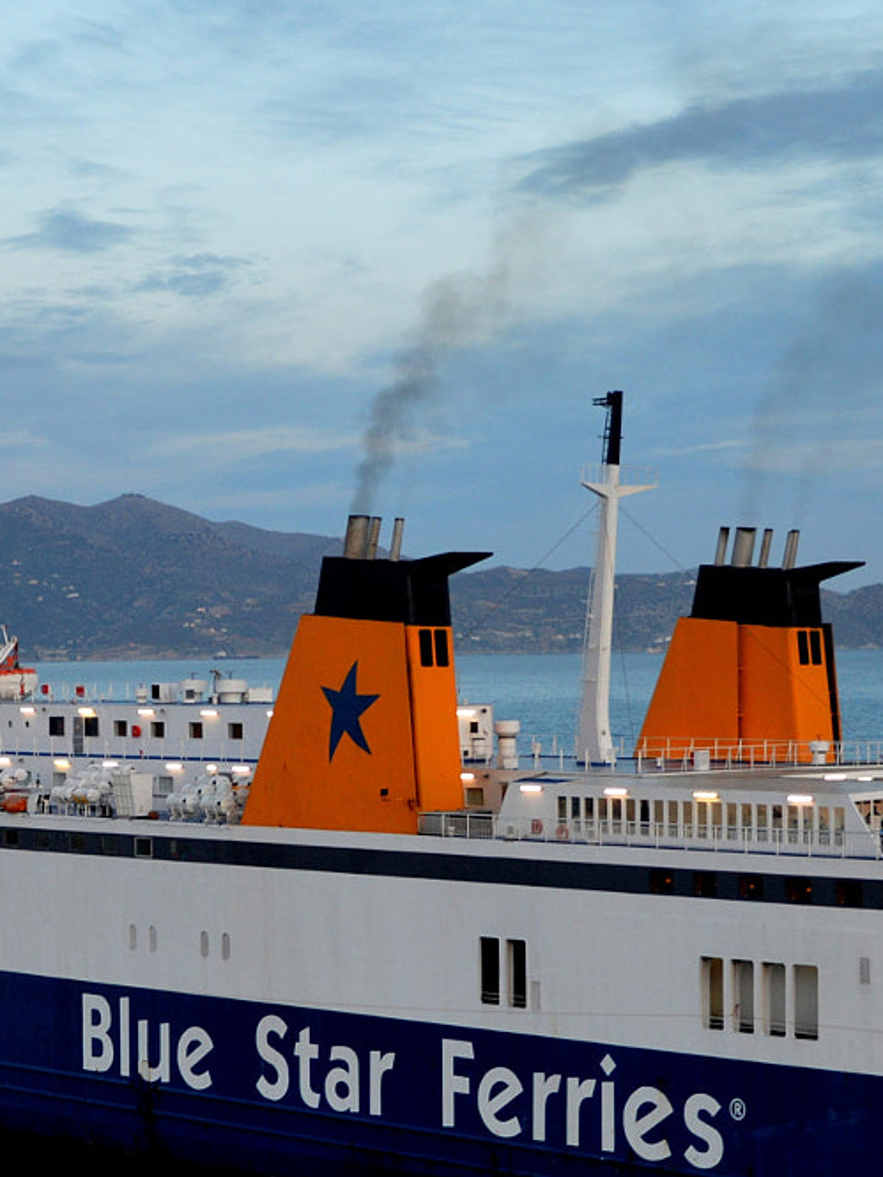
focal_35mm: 97
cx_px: 448
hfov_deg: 15.2
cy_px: 764
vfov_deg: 20.2
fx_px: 3298
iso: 400
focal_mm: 28
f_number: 5
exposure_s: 1/80
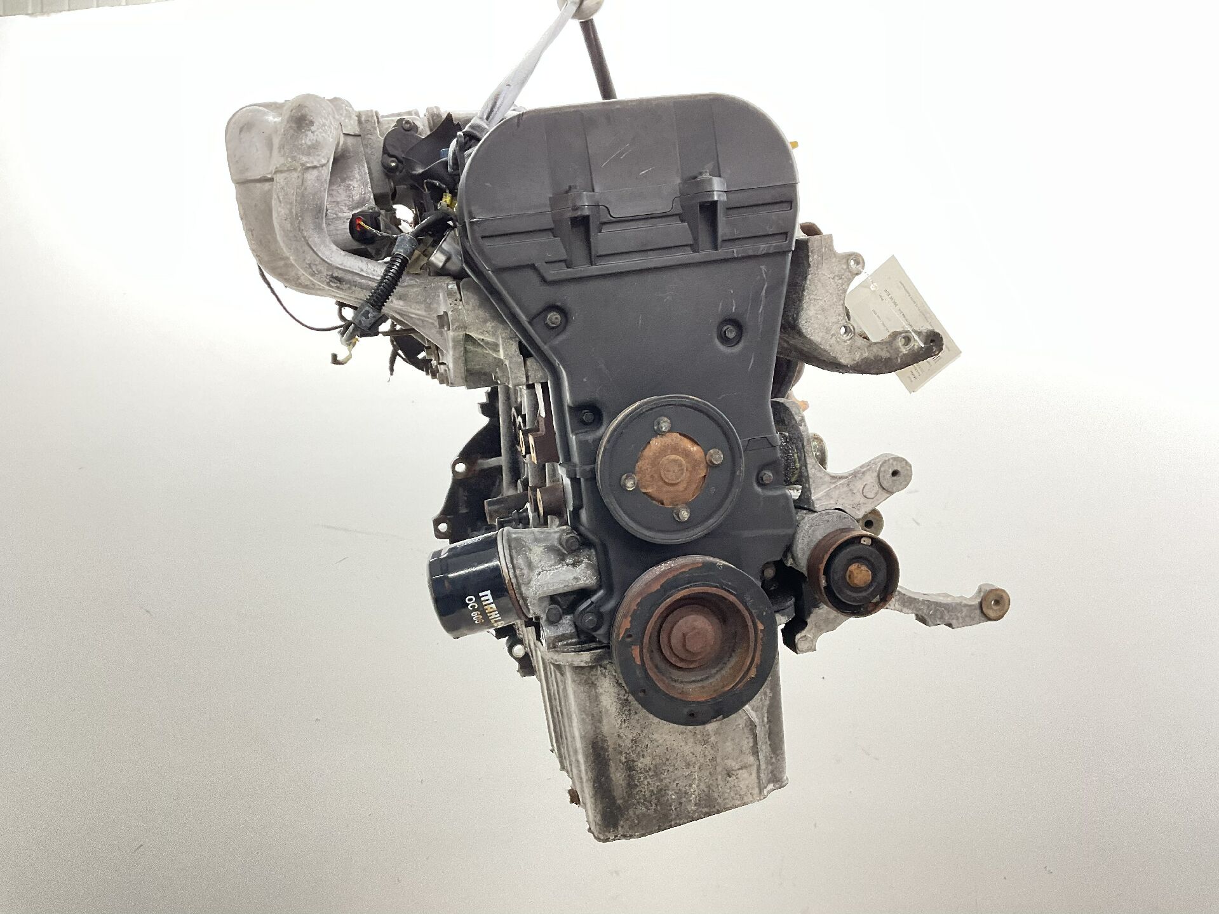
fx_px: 1021
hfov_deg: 61.7
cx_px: 610
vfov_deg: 48.2
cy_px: 457
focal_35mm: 29
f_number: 1.8
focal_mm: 3
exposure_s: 1/50
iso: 125
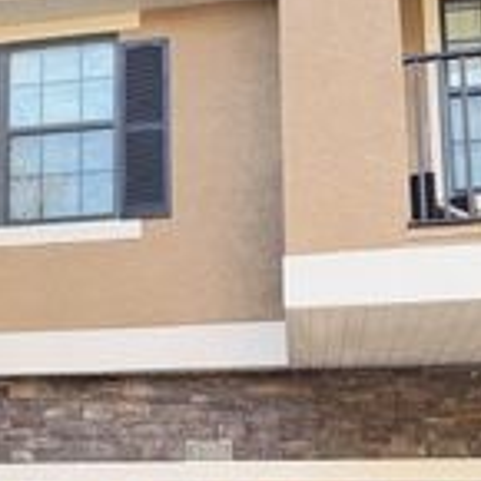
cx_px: 27
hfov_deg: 22.9
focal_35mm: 73
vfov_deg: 23.4
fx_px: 1148
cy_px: 357
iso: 80
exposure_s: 1/278
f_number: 1.78
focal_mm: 6.76
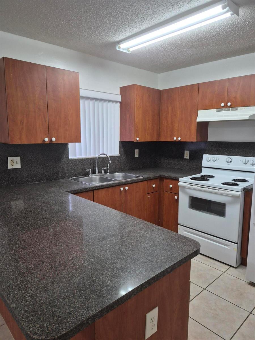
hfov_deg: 58.9
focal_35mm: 23
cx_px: 128
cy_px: 170
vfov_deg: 73.9
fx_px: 226
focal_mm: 5.4
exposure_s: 1/120
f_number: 1.8
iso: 320
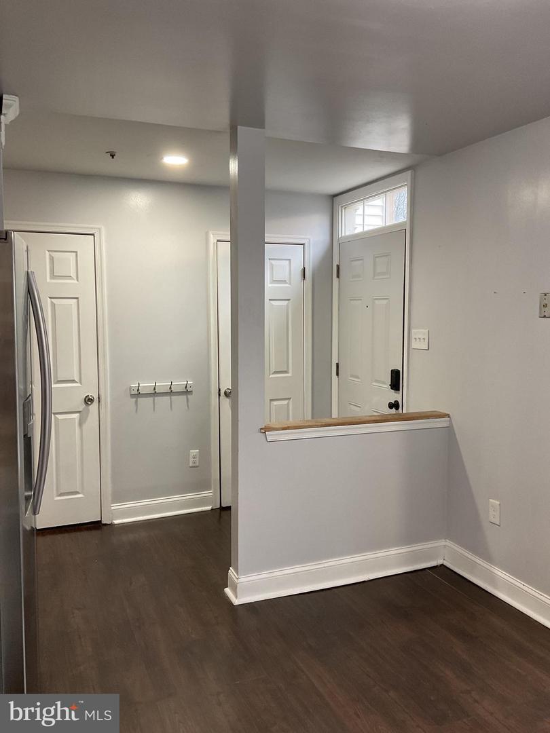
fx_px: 614
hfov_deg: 48.2
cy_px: 366
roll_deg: +1.0
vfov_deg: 61.7
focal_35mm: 29
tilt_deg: -4.7
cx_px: 275
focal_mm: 3
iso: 80
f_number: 1.8
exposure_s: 1/60
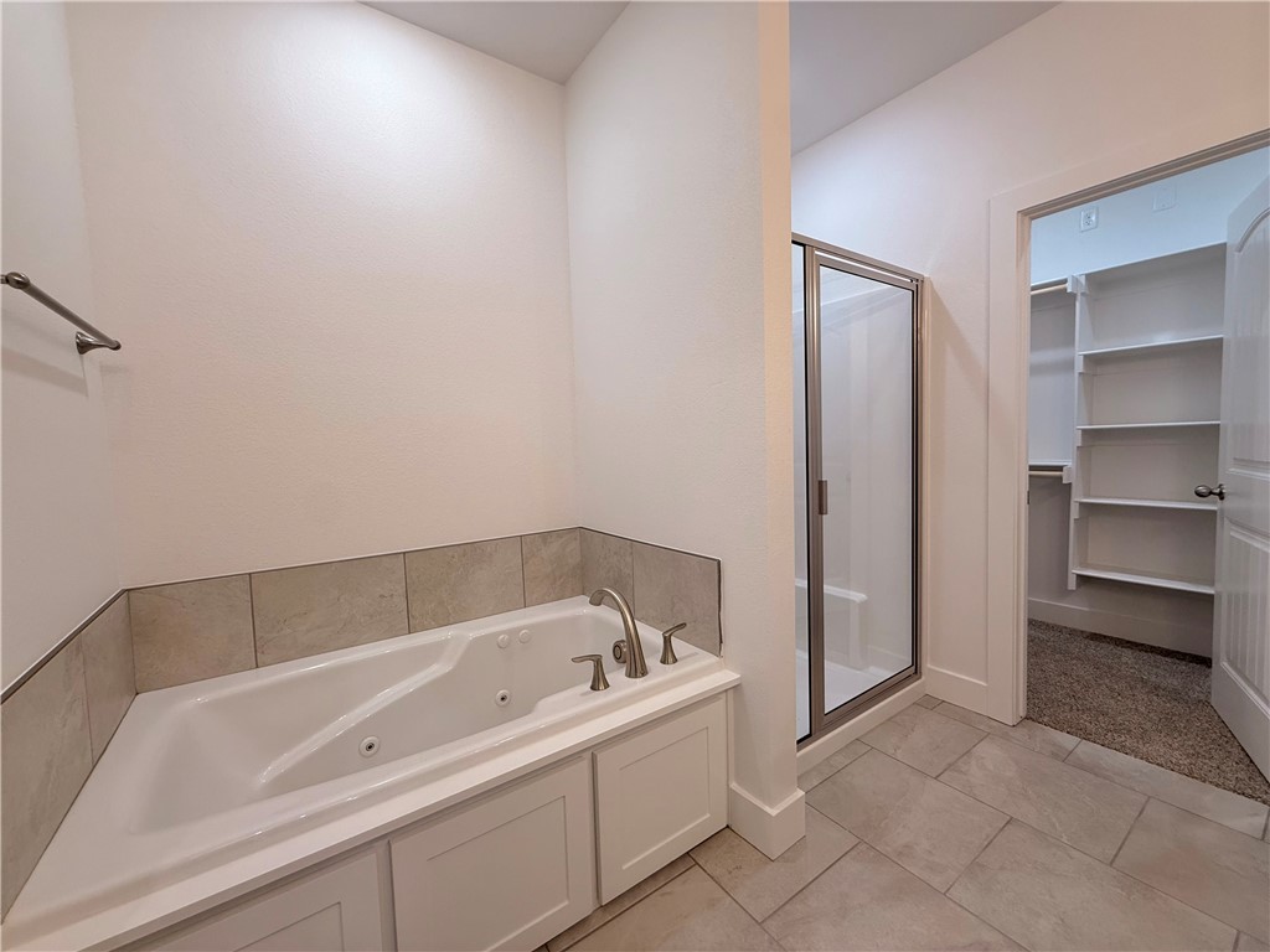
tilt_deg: -4.1
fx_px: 514
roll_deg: +2.1
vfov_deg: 85.7
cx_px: 635
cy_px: 476
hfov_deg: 102.1
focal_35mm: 14
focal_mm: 2.22
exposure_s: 1/120
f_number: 2.2
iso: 80
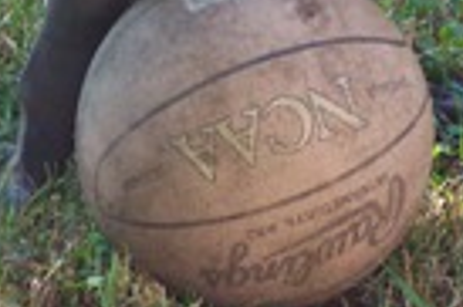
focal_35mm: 374
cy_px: -170
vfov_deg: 3.6
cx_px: 324
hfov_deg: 5.5
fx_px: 4804
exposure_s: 1/90
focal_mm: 24
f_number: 4.8
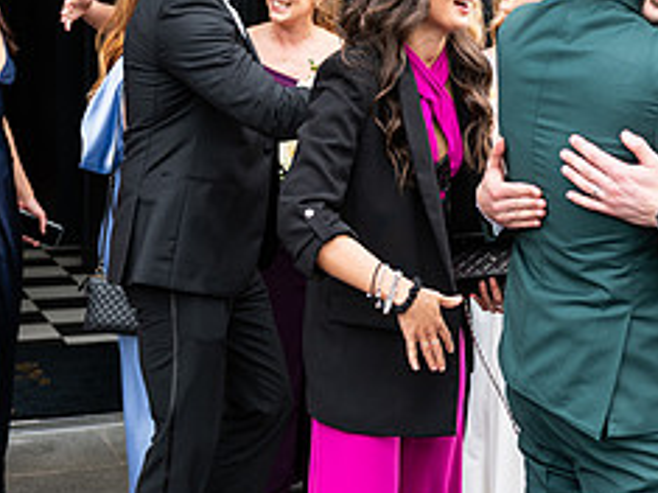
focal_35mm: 76
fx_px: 1444
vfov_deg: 19.3
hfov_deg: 25.5
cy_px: 178
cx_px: 442
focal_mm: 32
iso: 125
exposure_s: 1/200
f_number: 3.5
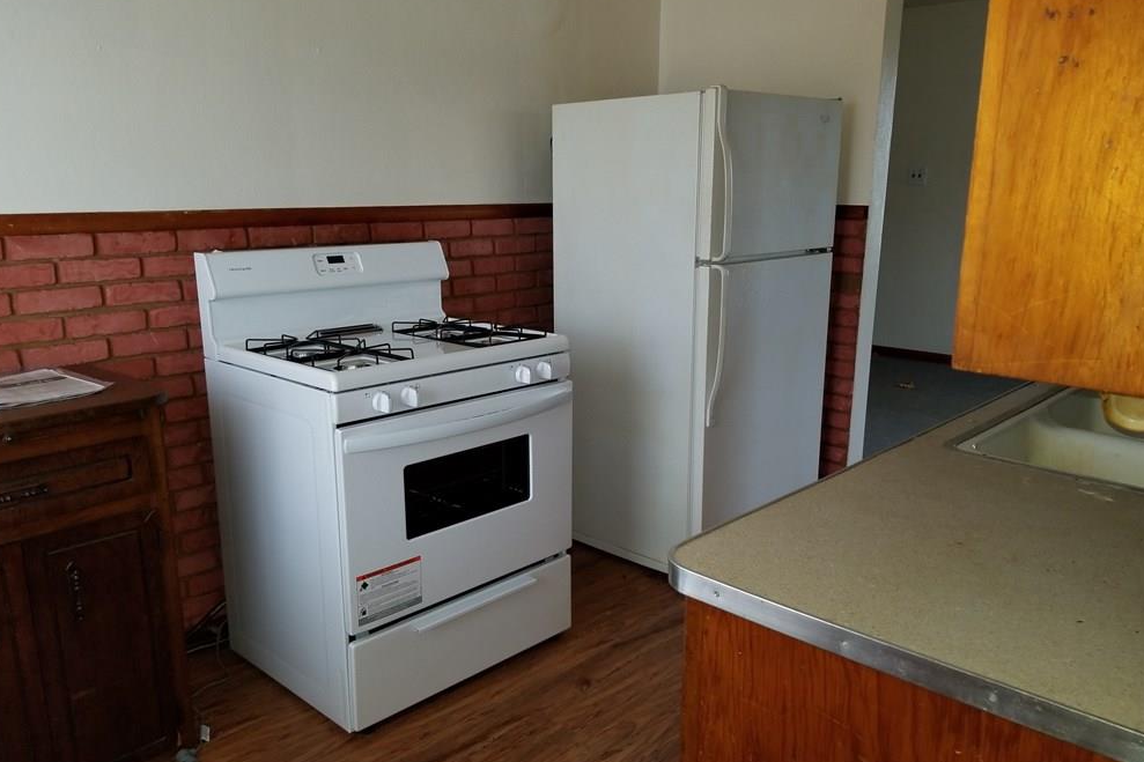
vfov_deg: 46.4
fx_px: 890
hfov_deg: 65.5
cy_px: 409
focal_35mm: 28
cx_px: 576
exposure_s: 1/25
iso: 100
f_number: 1.7
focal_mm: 4.25
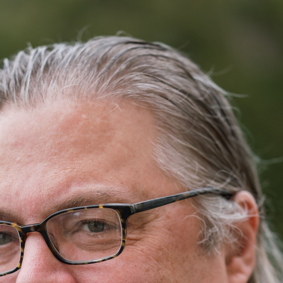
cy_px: 315
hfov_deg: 9.7
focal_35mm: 180
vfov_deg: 9.6
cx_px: 123
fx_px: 1665
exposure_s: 1/3200
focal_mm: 75
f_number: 2
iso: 400
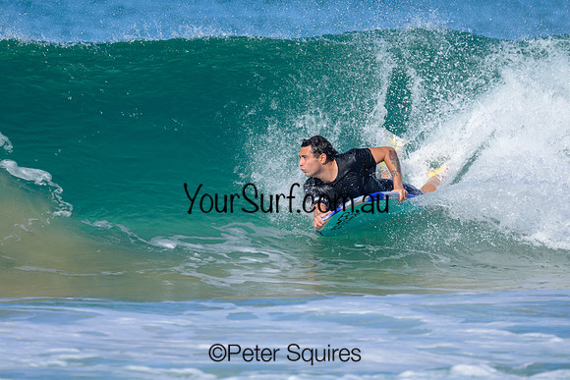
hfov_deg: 1.9
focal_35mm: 1101
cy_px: 178
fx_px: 17432
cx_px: 281
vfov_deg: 1.2
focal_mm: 800
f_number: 6.3
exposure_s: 1/2000
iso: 250
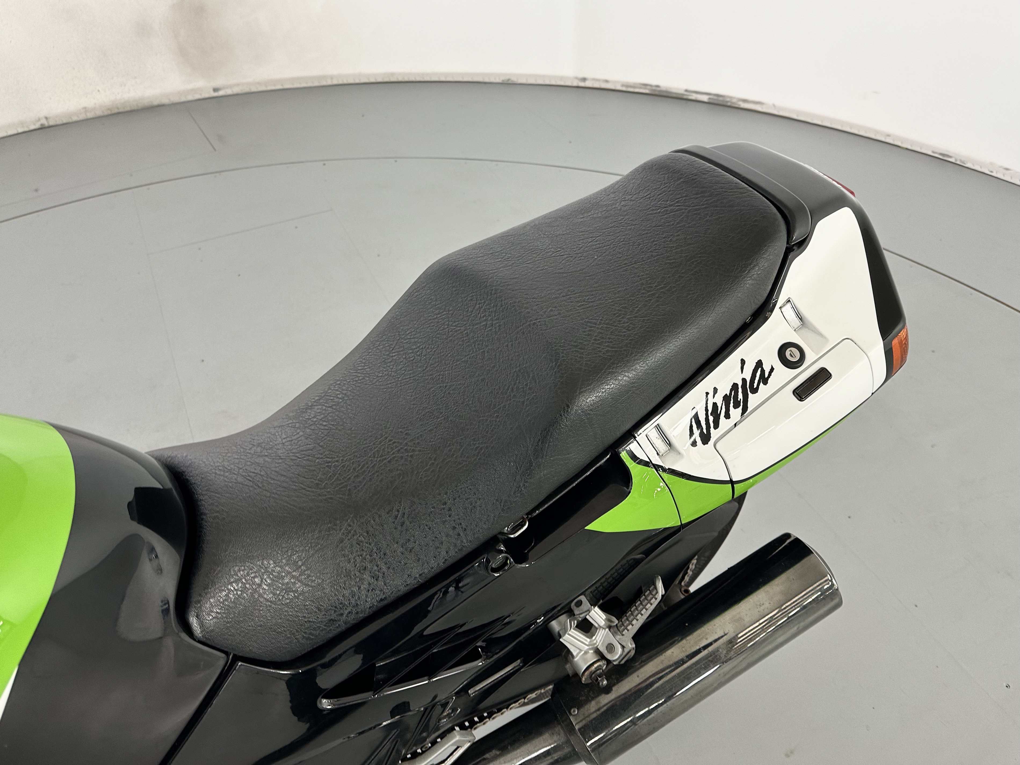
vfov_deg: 56.8
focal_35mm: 24
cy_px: 382
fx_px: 707
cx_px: 510
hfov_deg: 71.6
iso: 125
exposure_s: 1/50
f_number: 1.78
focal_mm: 6.86
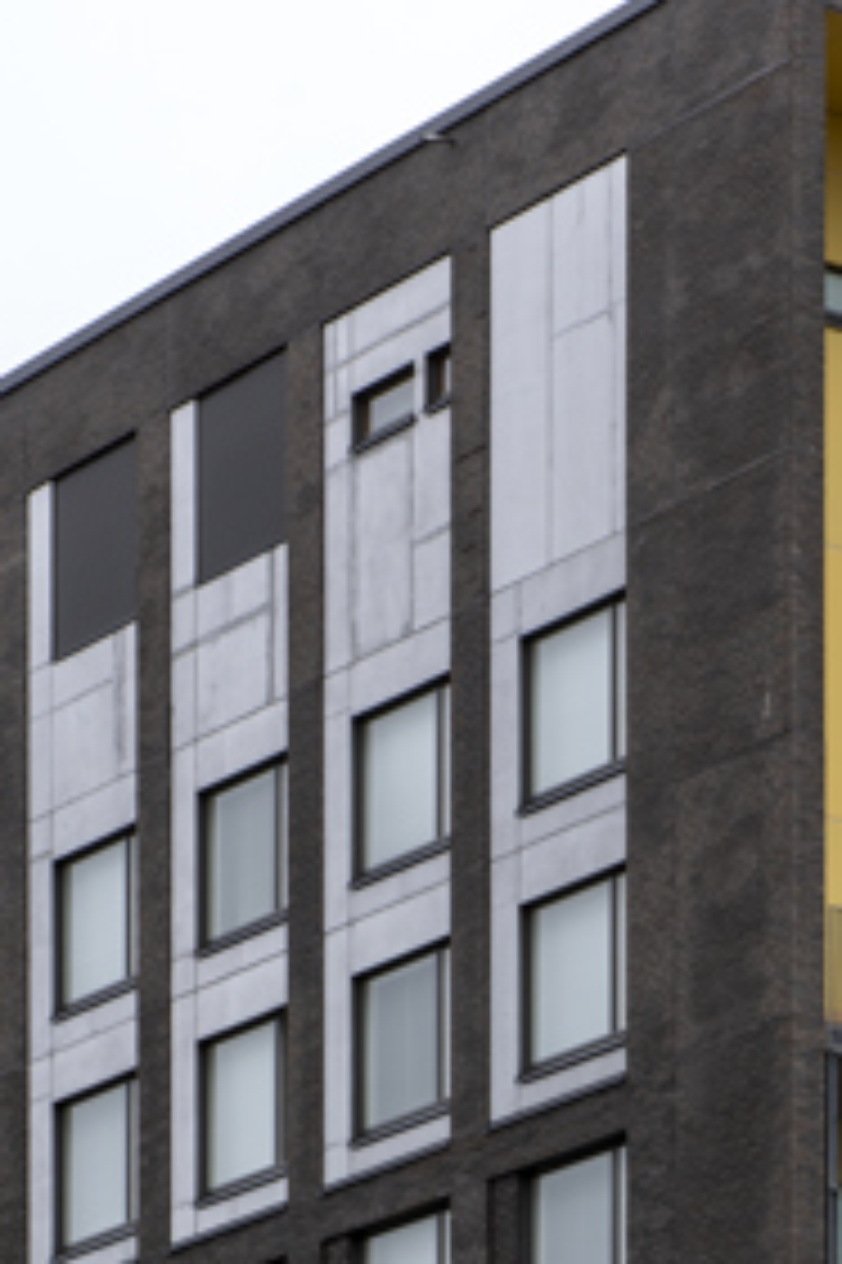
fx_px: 6603
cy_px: 1673
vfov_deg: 10.7
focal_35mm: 188
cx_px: 919
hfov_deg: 7.3
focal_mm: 66
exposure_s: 1/50
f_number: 9
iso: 100
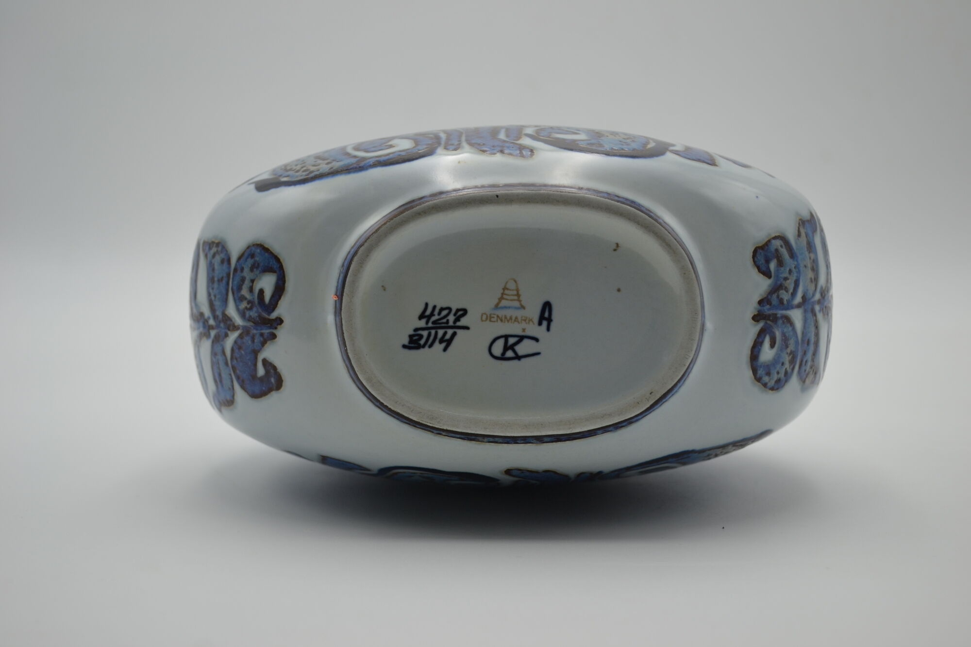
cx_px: 486
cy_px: 324
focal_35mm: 54
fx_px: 1456
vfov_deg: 25.1
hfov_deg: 36.9
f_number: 5.6
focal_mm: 36
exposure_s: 1/60
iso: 100
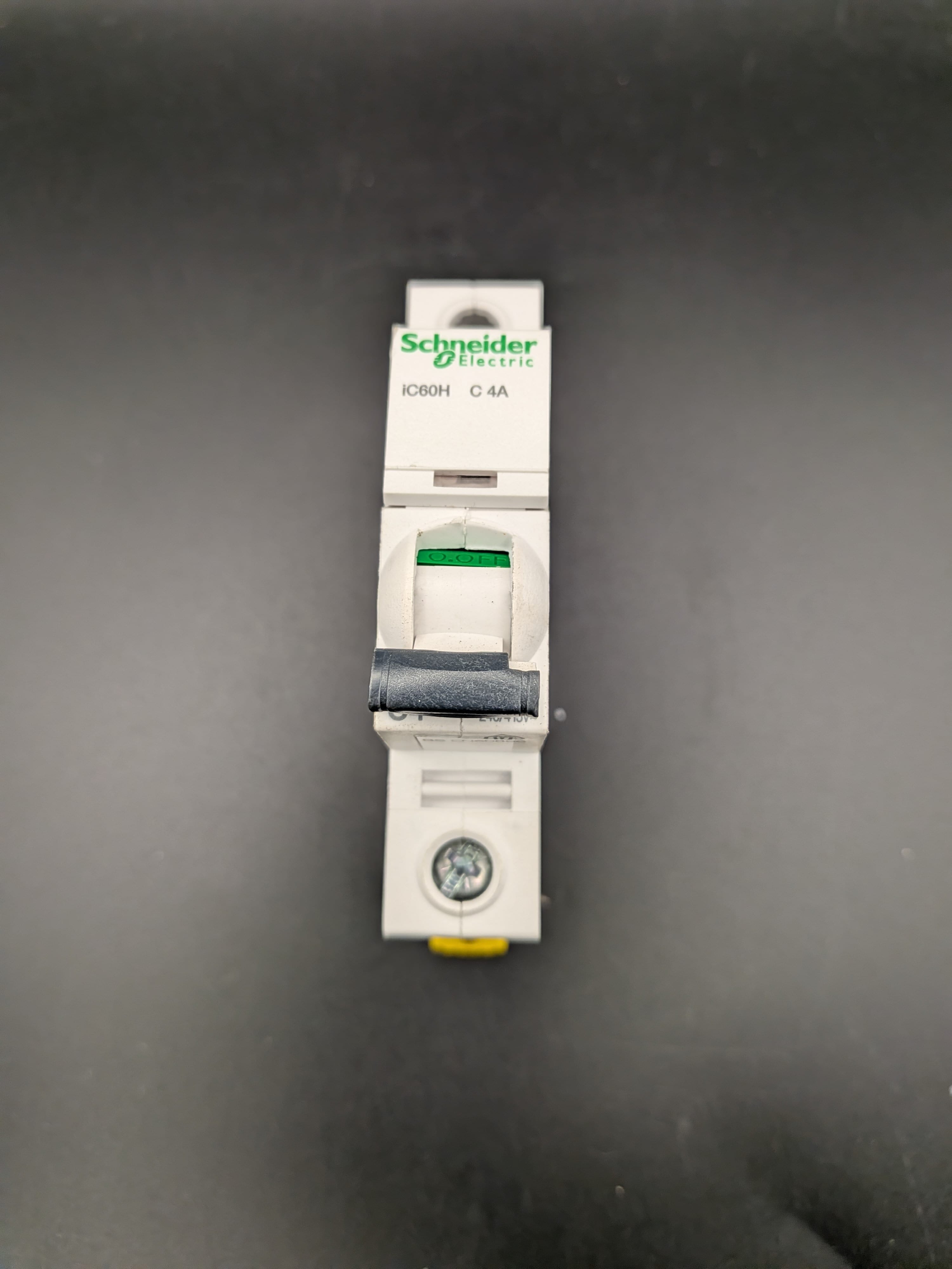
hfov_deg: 56.8
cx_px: 476
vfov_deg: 71.6
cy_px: 634
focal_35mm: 24
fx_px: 880
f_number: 1.7
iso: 45
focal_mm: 4.53
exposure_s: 1/100
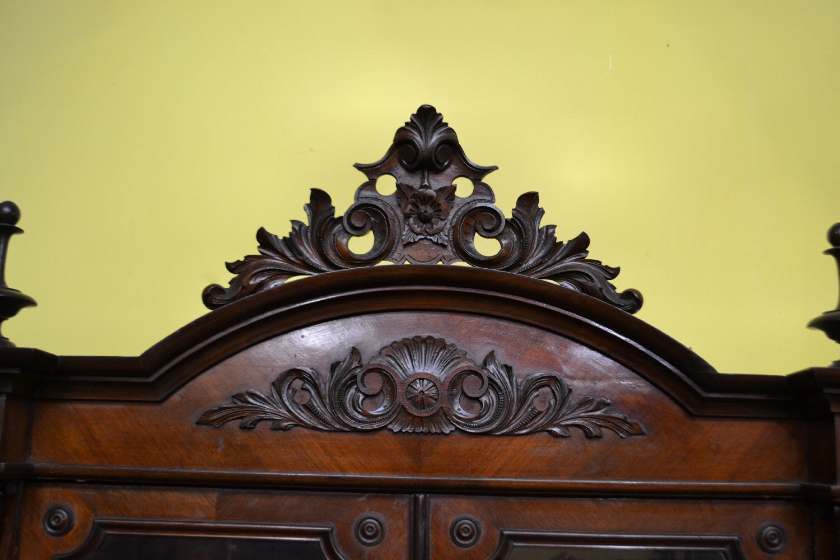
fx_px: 910
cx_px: 420
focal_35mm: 39
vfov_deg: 34.2
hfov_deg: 49.6
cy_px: 280
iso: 900
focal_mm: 26
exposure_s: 1/60
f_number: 4.2
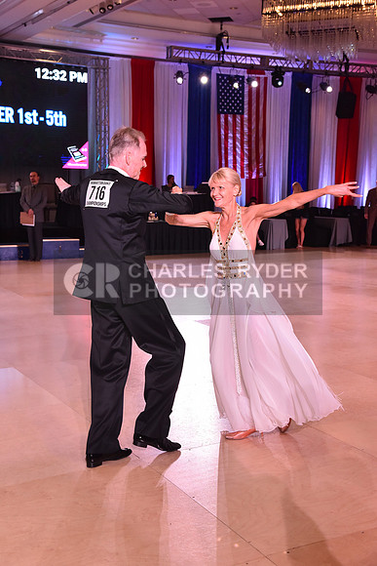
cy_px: 283
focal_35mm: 48
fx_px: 753
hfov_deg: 28.1
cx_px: 188
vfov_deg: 41.1
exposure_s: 1/320
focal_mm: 48
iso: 2500
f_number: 6.3
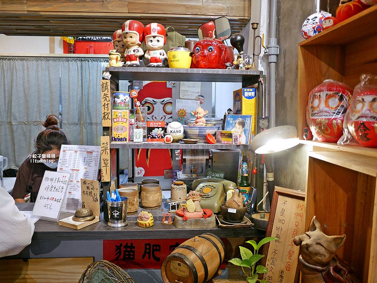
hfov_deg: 63.4
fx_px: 305
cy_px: 142
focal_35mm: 28
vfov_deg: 49.8
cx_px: 188
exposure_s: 1/60
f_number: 2.5
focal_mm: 14
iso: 400
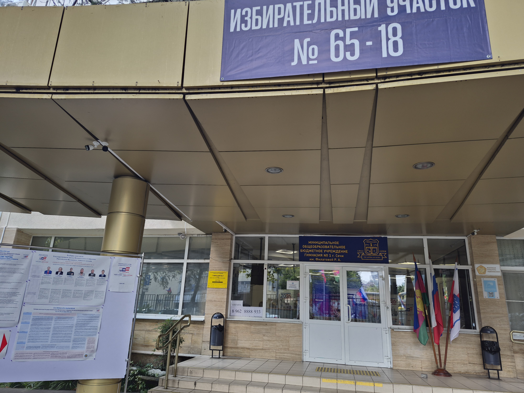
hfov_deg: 73.9
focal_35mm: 23
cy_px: 196
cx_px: 262
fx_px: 348
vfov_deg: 58.9
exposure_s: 1/153
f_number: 1.8
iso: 25
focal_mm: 5.4
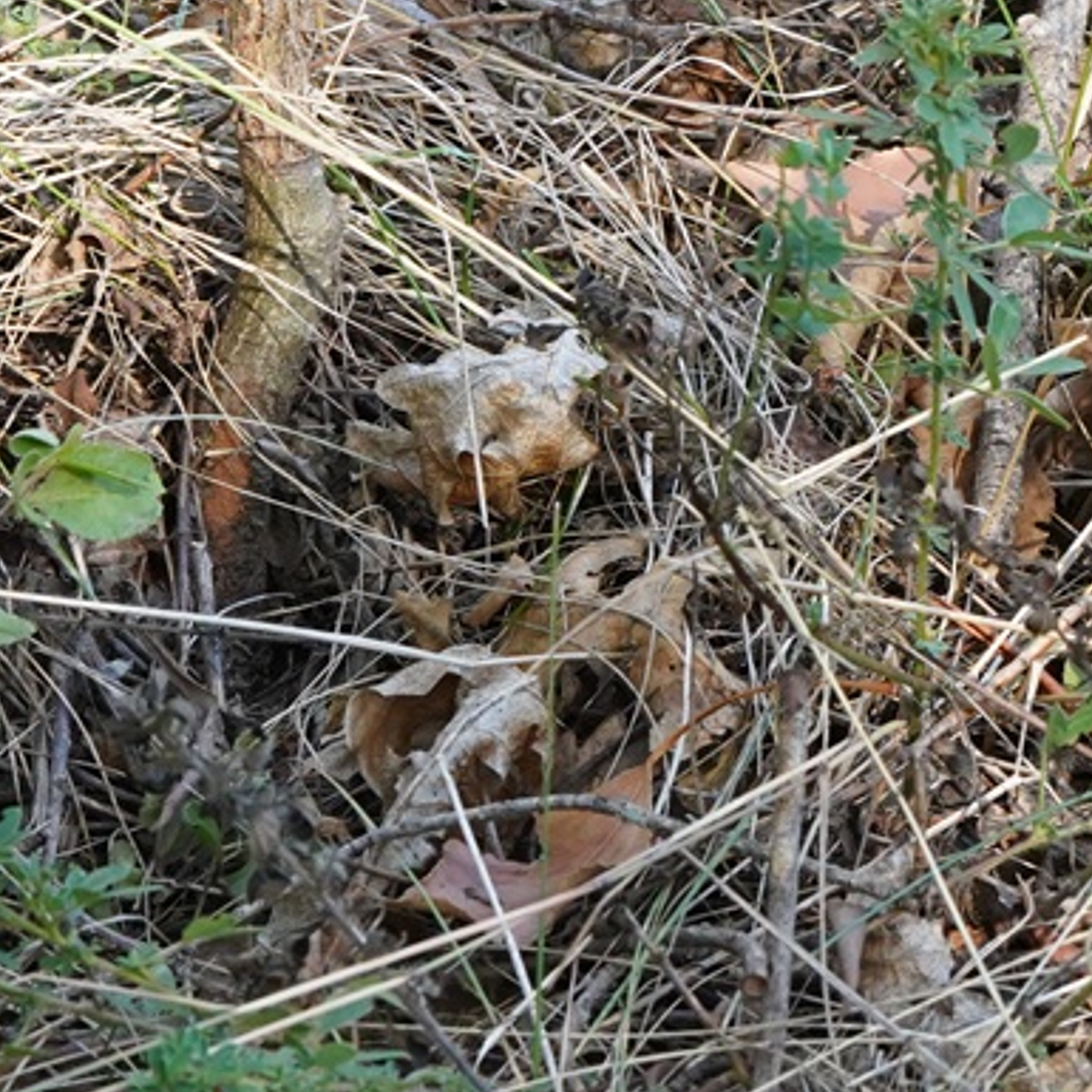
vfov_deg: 4.9
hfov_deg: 4.8
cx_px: 2411
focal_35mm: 358
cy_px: -113
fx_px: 12777
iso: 1600
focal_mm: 90
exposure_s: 1/160
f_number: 9
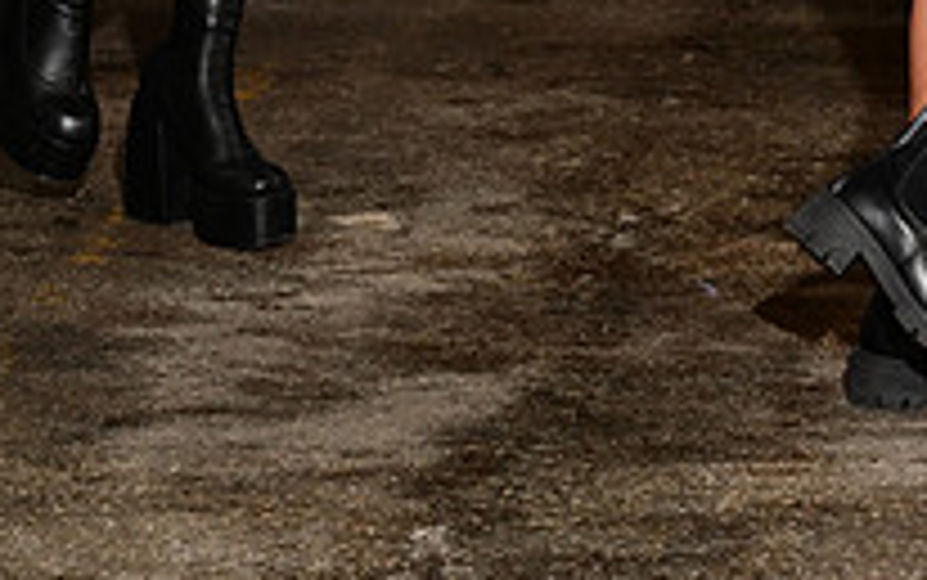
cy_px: -683
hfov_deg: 10.4
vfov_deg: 6.3
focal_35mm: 201
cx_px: 216
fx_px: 5081
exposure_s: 1/160
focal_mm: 70
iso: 1000
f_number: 6.3
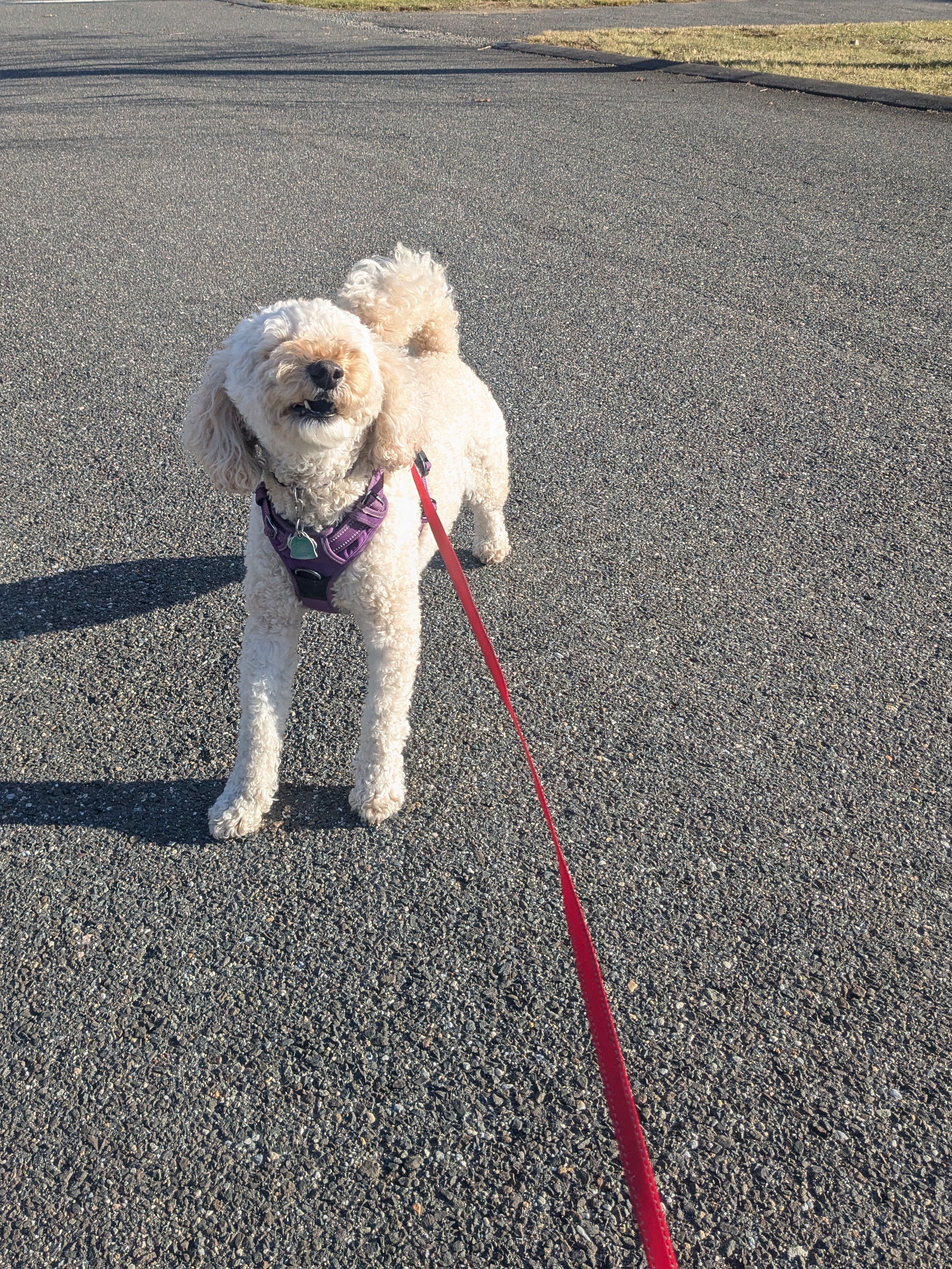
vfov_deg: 56.8
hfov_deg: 44.0
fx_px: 1173
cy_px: 621
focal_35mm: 32
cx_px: 406
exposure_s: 1/1799
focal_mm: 4.38
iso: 49
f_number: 1.73
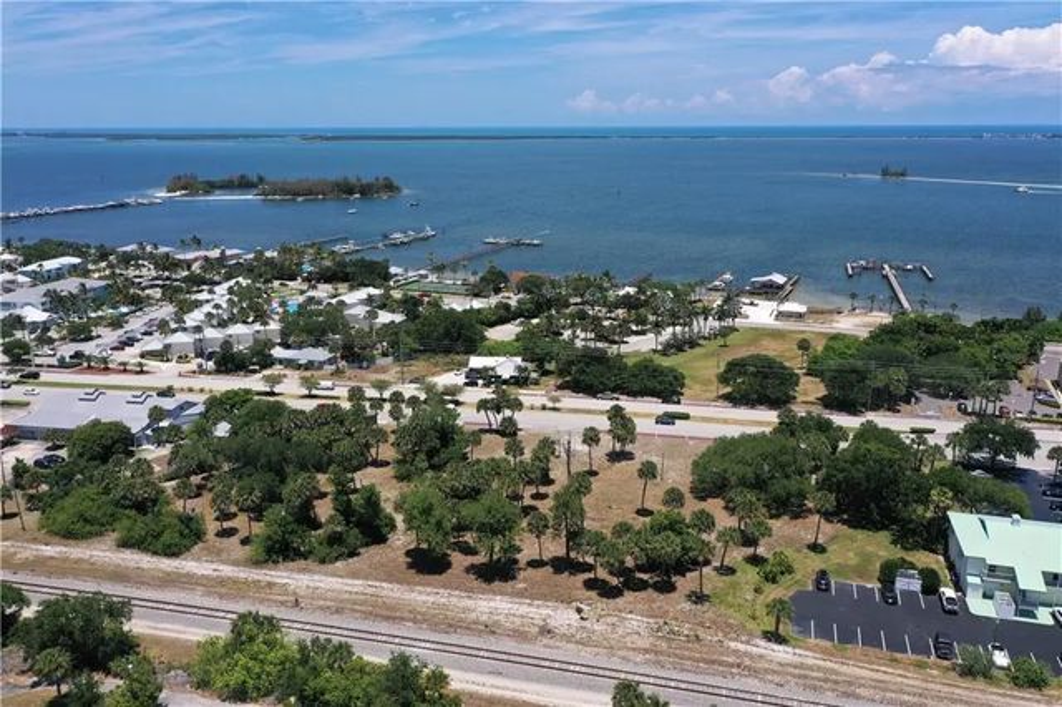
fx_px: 826
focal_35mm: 28
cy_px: 354
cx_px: 531
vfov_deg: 46.4
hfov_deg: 65.5
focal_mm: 10.26
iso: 100
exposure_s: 1/800
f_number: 6.3
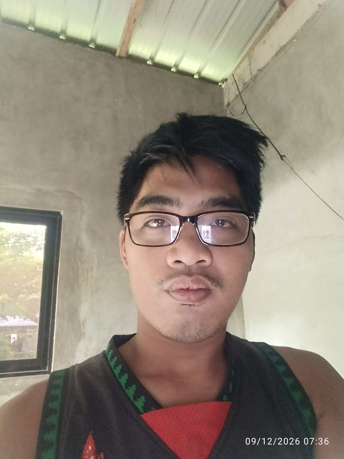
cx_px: 172
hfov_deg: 53.1
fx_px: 345
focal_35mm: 26
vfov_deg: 67.3
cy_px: 230
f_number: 2.2
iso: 1408
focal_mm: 2.23
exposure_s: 1/20
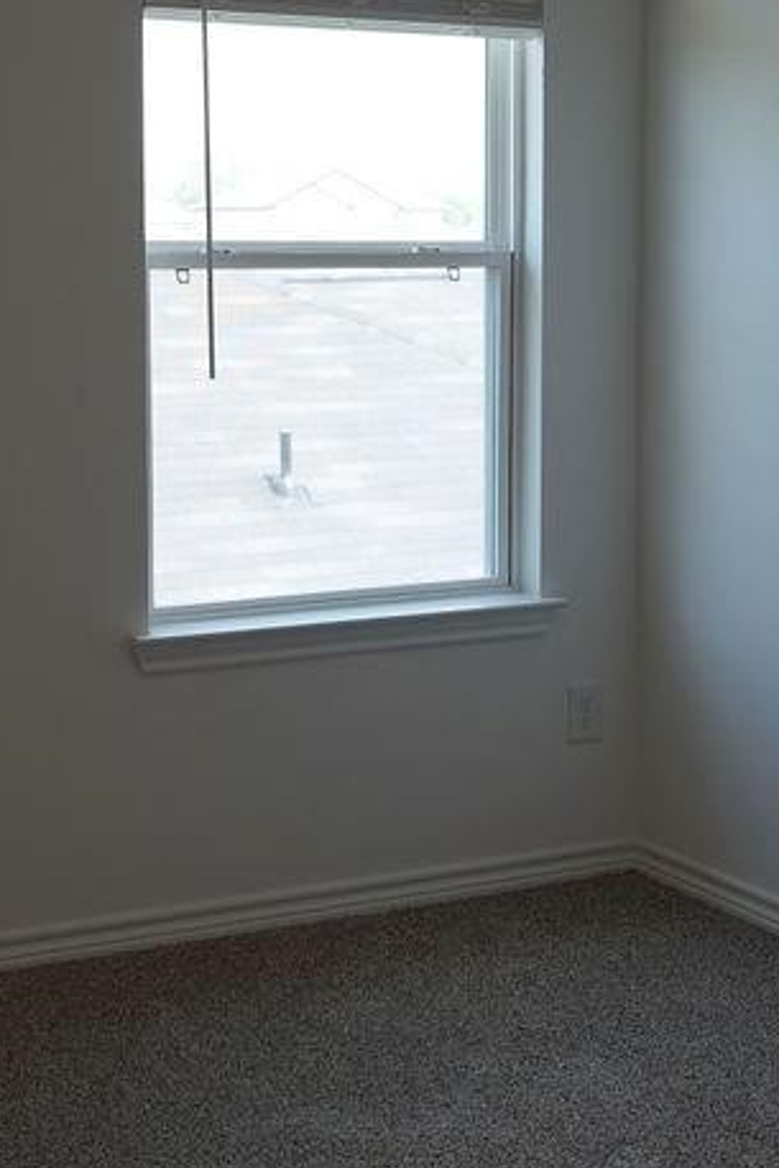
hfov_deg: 20.9
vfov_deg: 30.9
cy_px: 461
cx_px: 398
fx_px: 2108
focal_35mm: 65
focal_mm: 29
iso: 100
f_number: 4
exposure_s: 1/60
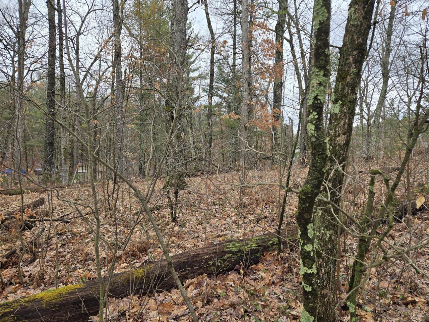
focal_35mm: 23
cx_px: 214
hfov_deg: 73.9
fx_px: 285
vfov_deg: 58.9
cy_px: 161
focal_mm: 5.4
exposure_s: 1/276
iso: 25
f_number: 1.8
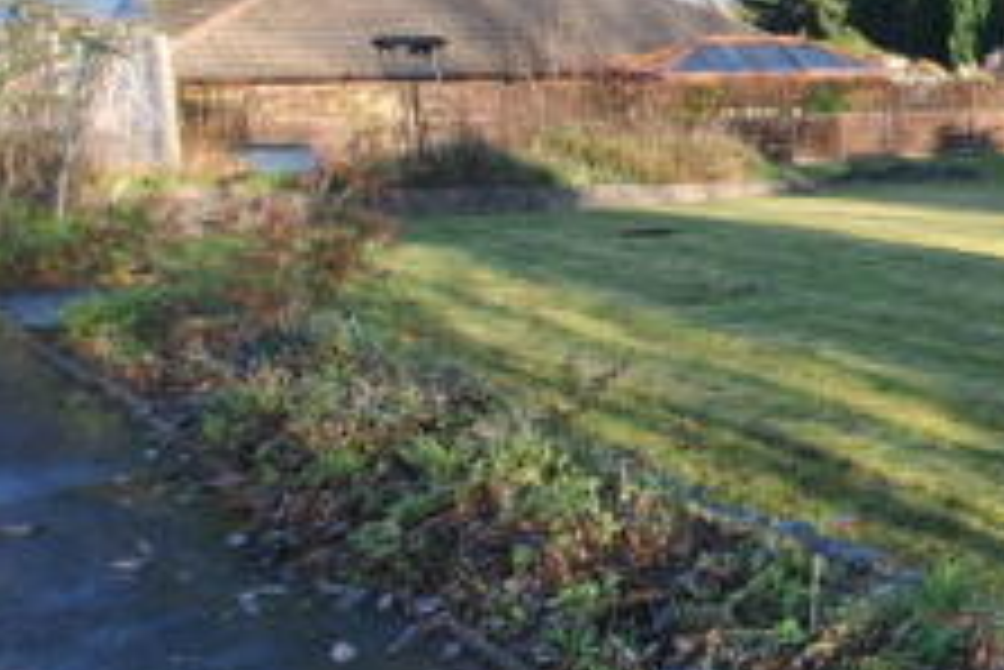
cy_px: 173
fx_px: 1228
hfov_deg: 29.6
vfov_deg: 30.1
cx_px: 1456
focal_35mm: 44
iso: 160
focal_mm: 10
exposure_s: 1/125
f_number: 5.6
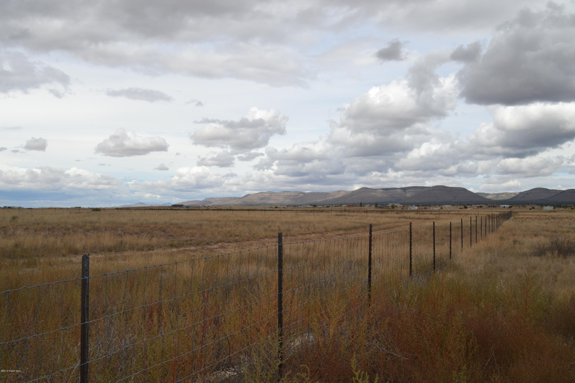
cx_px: 288
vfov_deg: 36.9
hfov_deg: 53.1
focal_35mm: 36
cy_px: 192
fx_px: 575
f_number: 9
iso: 100
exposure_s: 1/200
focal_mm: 24
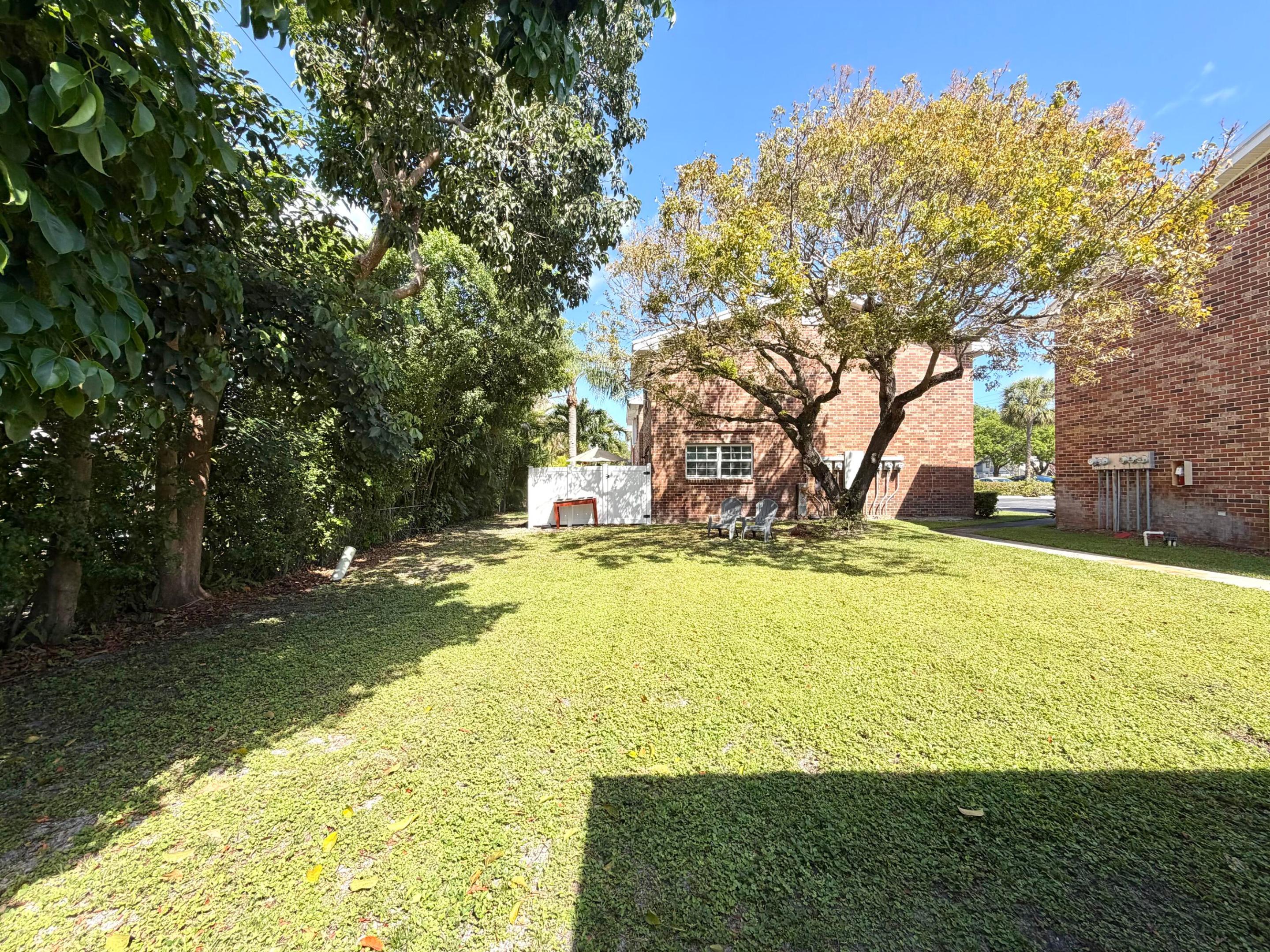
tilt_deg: +1.1
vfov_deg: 85.7
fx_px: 514
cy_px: 476
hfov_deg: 102.1
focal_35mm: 14
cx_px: 635
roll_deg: +0.2
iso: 40
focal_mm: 2.22
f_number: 2.2
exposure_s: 1/694
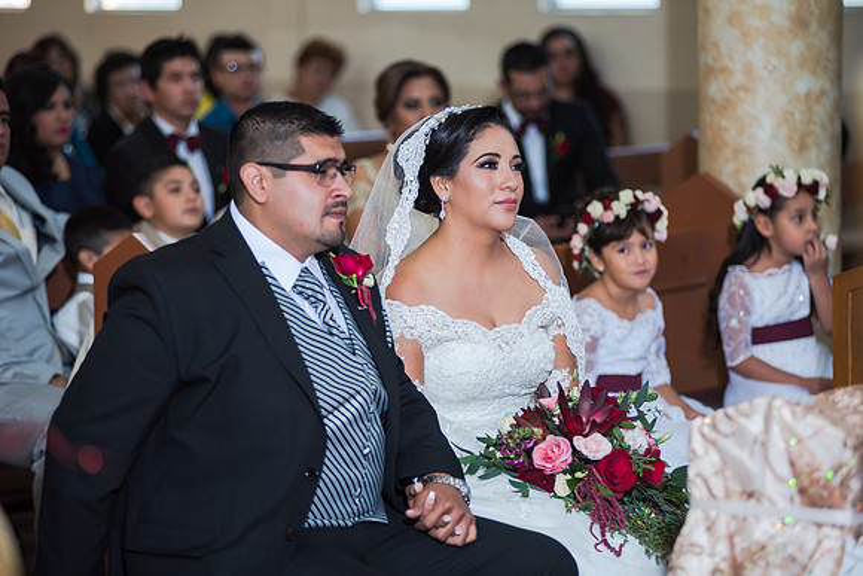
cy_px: 288
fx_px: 2997
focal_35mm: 125
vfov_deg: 11.0
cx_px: 432
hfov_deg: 16.4
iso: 320
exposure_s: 1/125
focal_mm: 125
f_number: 2.8
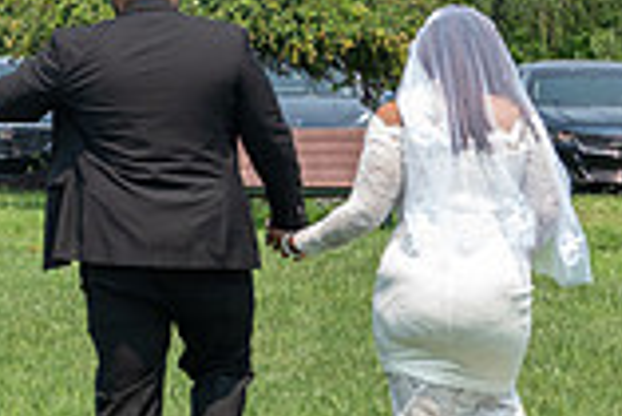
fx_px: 4669
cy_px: 180
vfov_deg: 5.1
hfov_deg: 7.6
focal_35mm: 270
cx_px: -67
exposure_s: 1/400
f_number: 6.3
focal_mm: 70
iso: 800
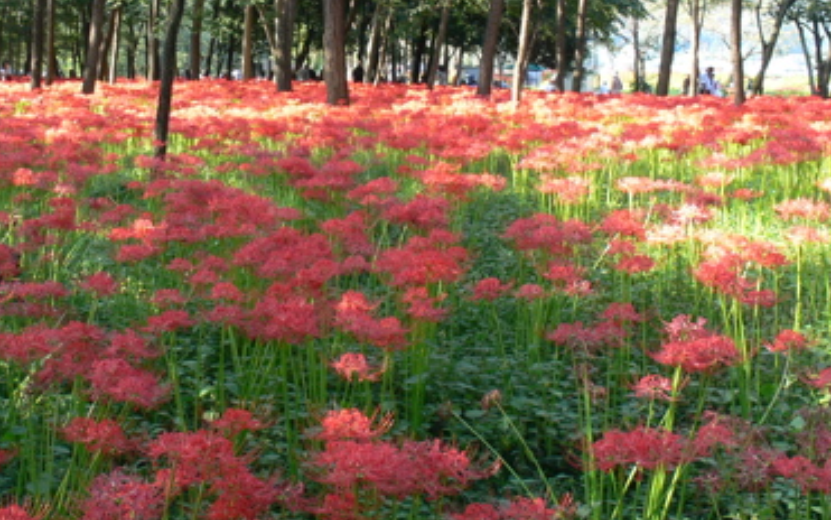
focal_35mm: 64
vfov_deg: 20.1
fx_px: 1450
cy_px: 99
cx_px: 278
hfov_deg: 31.7
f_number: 3.2
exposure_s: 1/50
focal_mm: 7.4
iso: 80
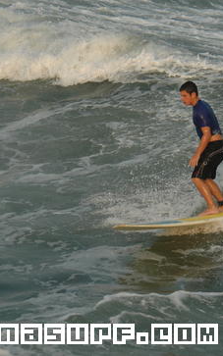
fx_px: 3596
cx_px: 191
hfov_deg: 3.5
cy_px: 178
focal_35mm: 370
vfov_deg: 5.7
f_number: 6.3
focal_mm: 160
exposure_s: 1/640
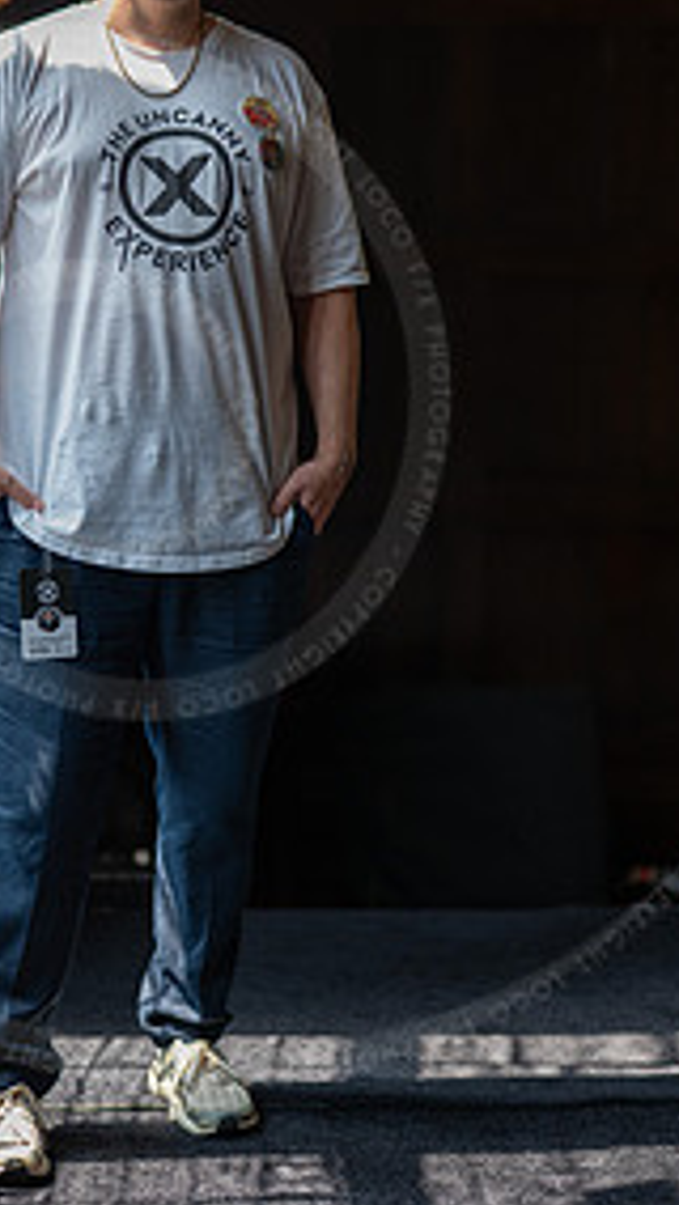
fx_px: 2653
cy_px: 539
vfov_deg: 25.6
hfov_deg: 14.5
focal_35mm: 83
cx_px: 157
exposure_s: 1/800
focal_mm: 50
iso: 125
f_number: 1.2
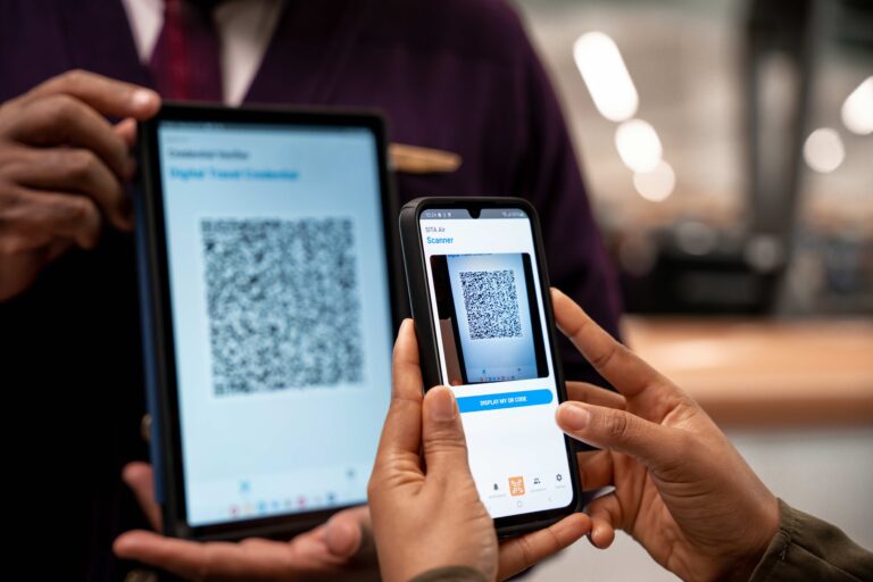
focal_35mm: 61
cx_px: 436
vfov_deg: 22.2
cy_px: 291
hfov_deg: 32.8
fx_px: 1484
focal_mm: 61.2
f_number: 2.8
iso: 500
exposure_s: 1/160
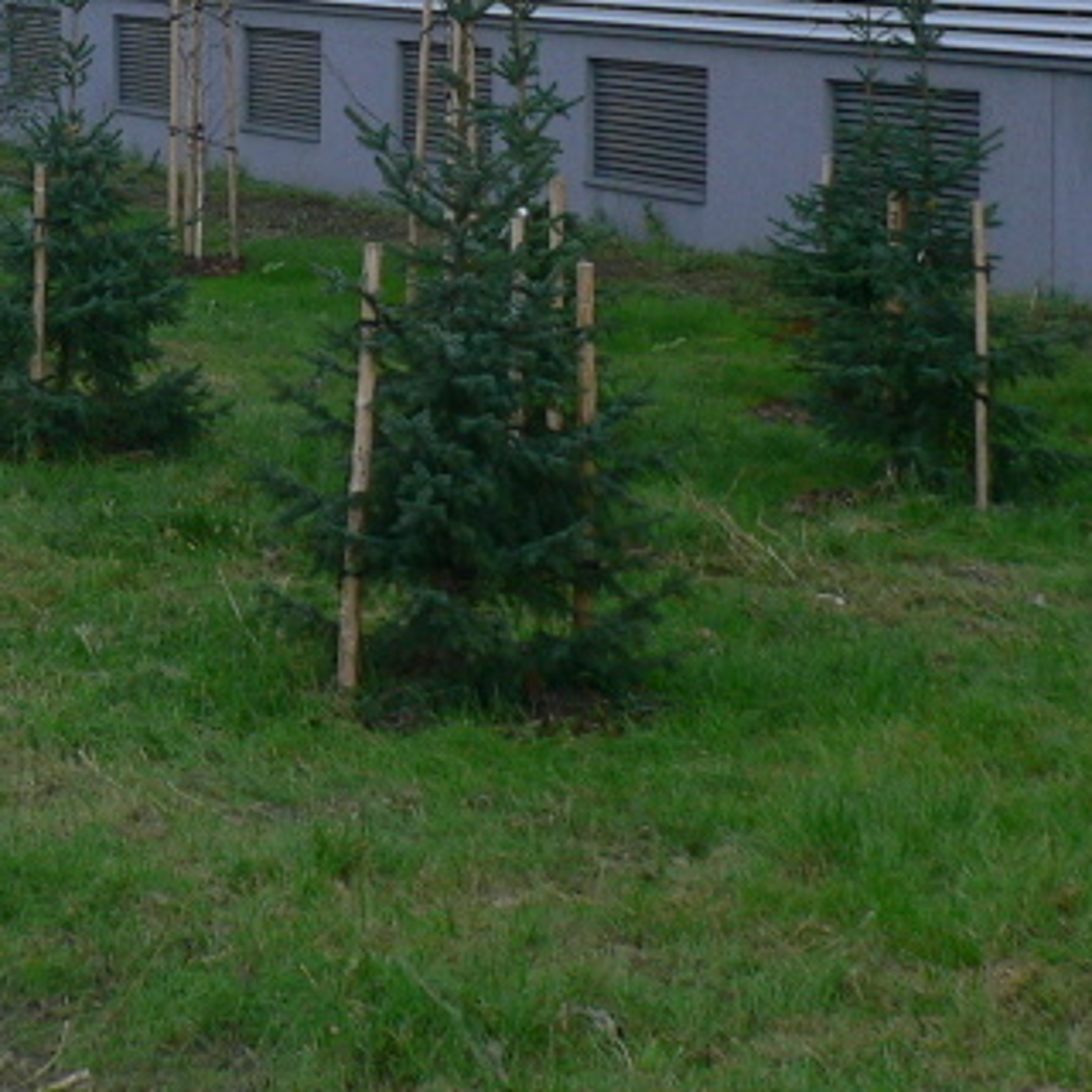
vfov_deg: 17.0
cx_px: -89
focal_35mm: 99
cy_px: -136
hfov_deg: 17.0
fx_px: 3533
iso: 80
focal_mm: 5.8
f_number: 5.6
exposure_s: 1/100
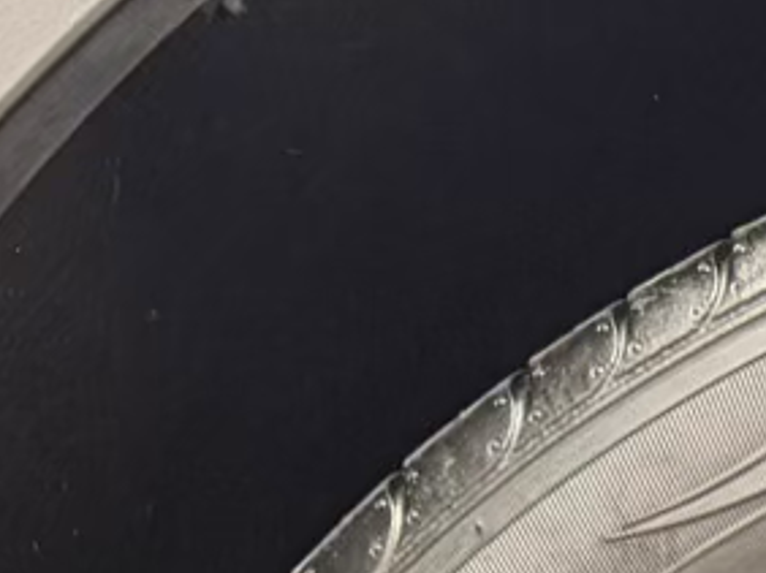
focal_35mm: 146
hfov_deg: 11.8
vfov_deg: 8.6
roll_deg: +0.5
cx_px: 1618
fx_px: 3228
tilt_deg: -14.6
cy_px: 1685
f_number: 1.78
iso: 640
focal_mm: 6.76
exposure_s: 1/33
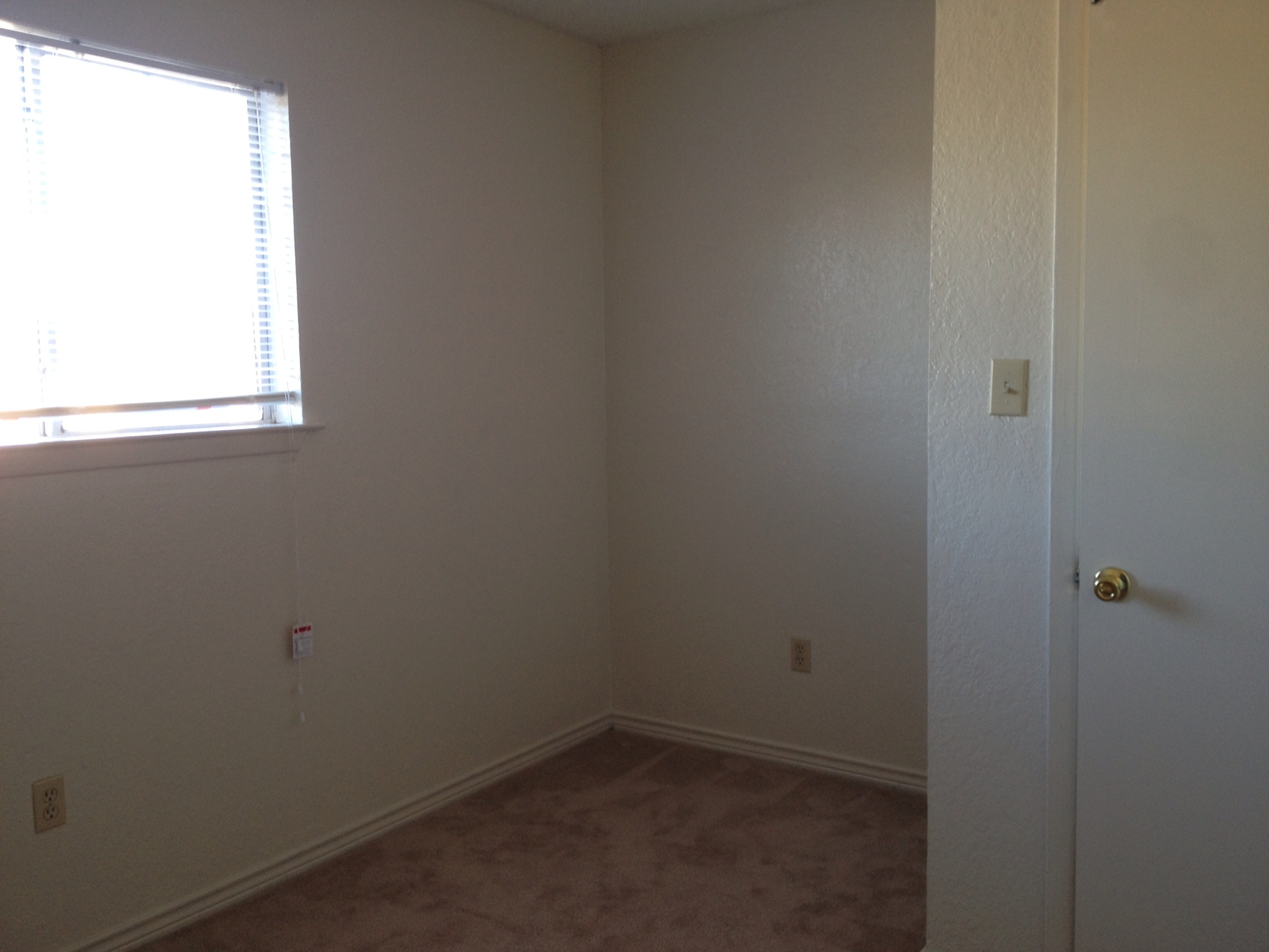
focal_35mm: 35
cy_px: 476
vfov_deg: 40.7
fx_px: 1283
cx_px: 634
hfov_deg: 52.6
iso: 50
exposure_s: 1/20
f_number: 2.4
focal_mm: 4.28
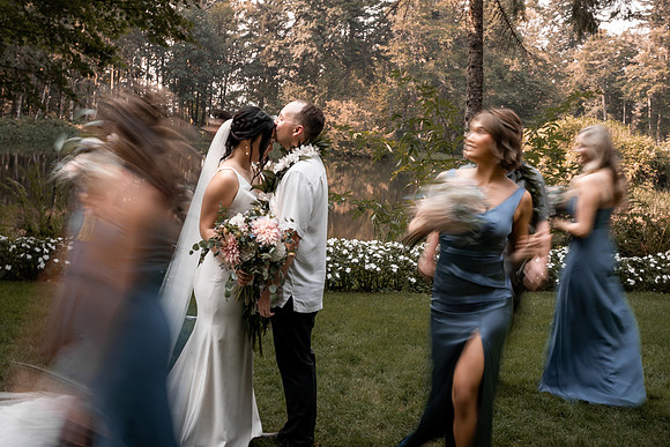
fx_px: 704
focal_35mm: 38
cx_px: 320
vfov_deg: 35.1
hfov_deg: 50.9
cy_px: 179
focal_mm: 24
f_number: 18
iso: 100
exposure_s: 1/8
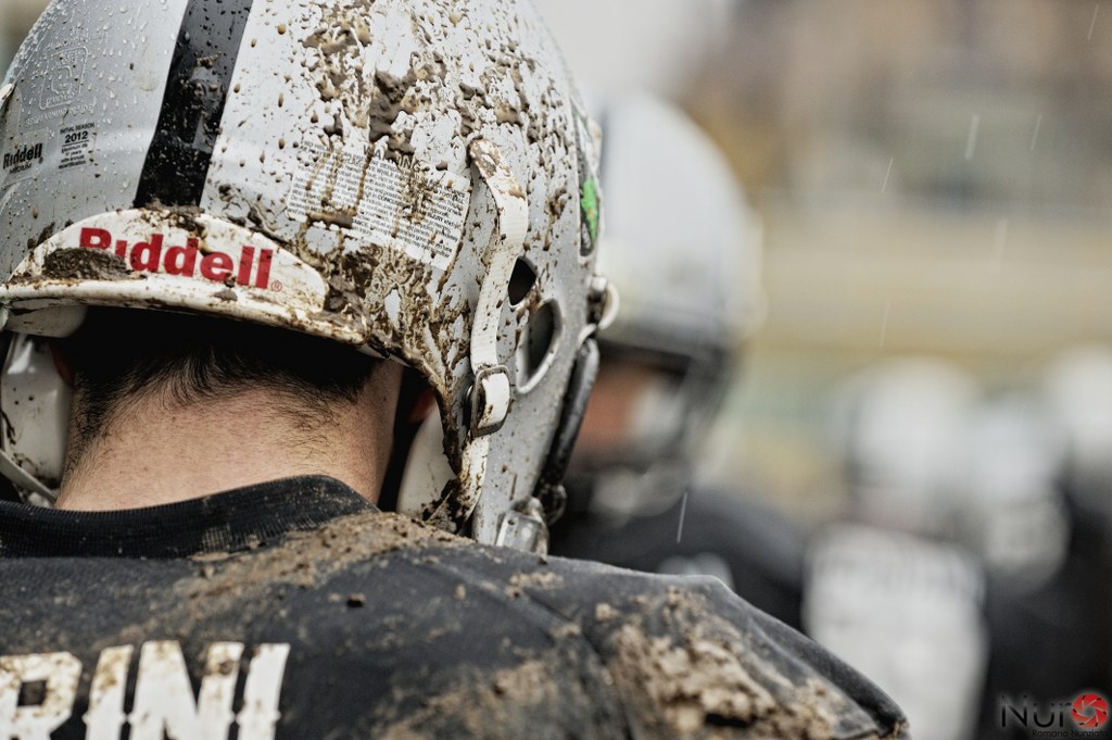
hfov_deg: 13.7
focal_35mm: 150
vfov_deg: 9.1
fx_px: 4629
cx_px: 556
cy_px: 370
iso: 1250
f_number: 5
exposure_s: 1/200
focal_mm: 150
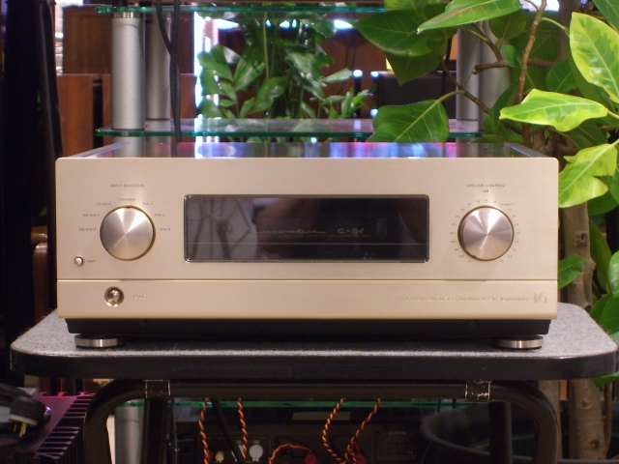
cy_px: 232
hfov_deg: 17.3
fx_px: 2039
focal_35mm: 114
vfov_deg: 13.0
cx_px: 310
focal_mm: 23.7
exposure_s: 1/8
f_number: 5.1
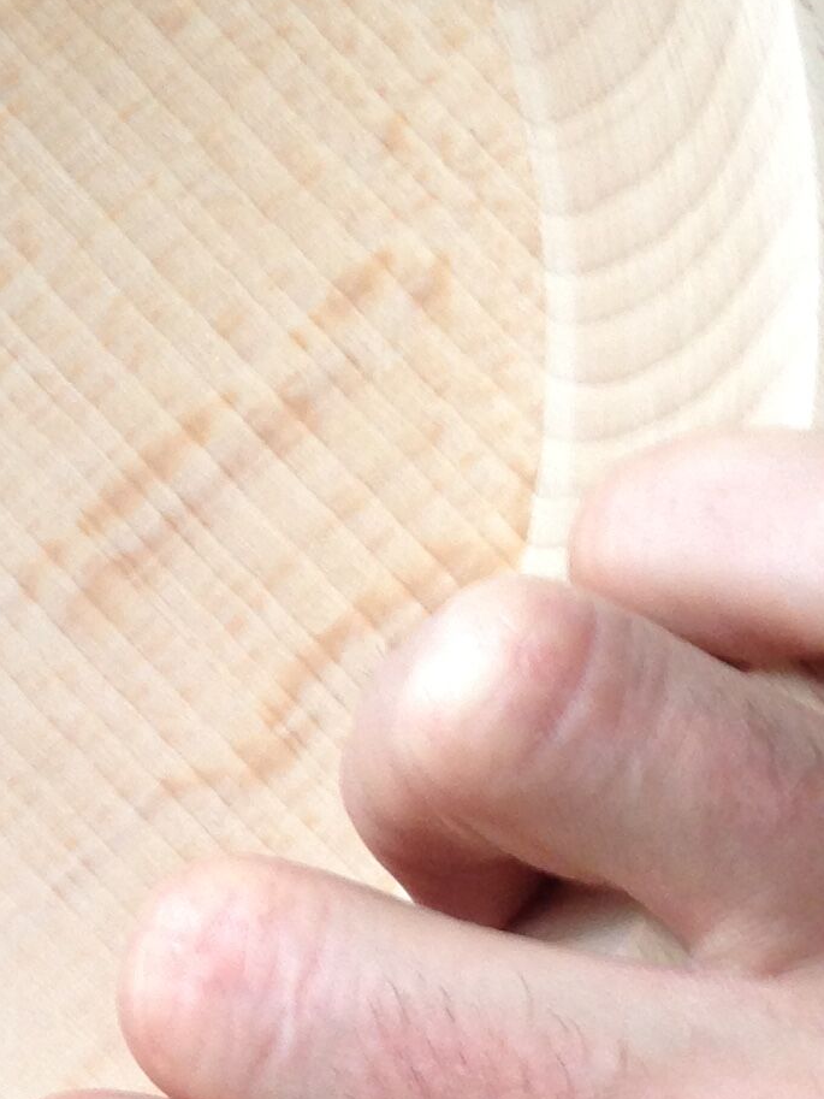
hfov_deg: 11.6
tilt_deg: -9.1
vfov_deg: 16.7
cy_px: 508
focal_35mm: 118
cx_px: -646
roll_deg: -14.4
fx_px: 3744
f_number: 2.4
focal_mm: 4.12
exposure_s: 1/20
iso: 64
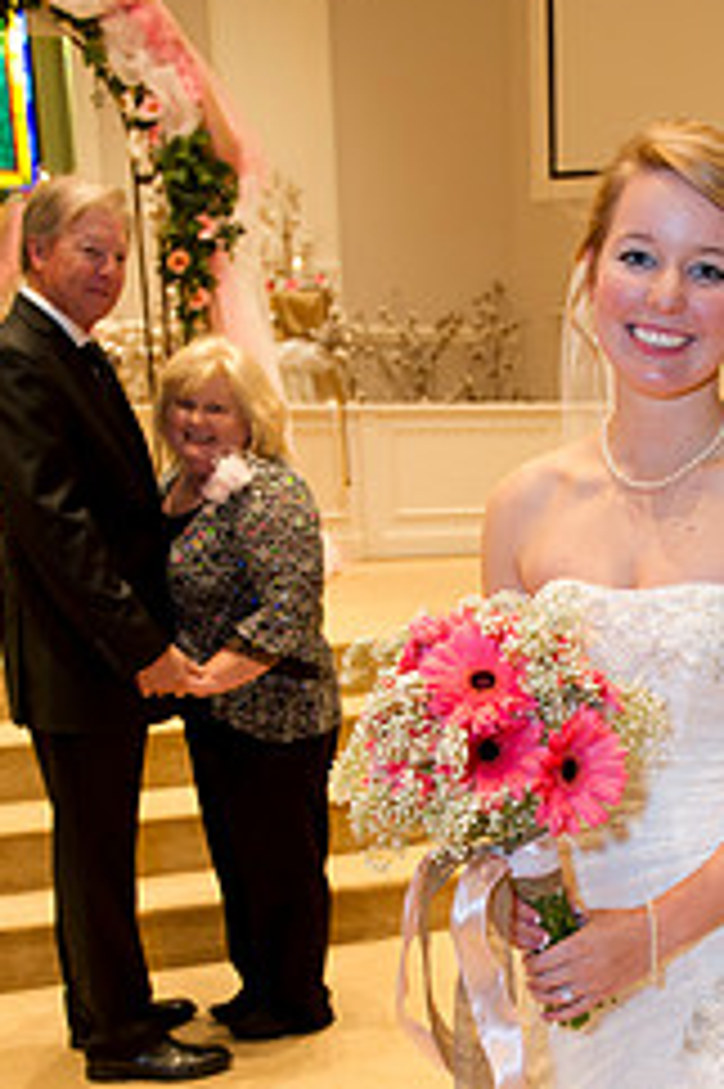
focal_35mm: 52
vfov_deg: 36.6
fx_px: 1571
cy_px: 909
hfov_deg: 25.5
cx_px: 582
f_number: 4
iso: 1250
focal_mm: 28
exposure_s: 1/80
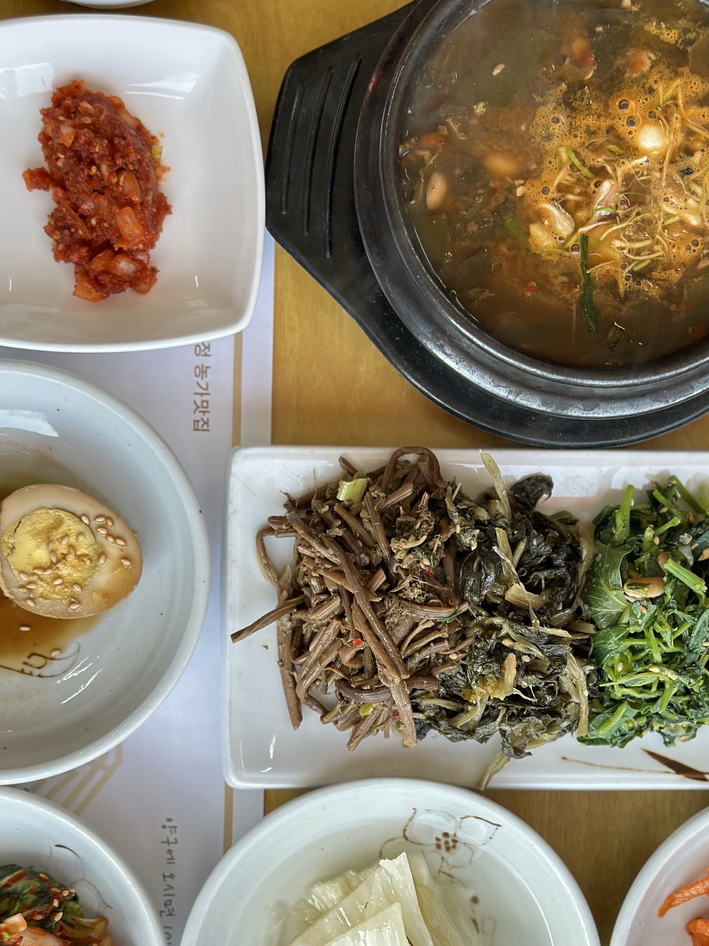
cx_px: 419
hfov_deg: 22.6
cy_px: 596
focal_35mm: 65
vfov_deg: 29.7
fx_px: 1775
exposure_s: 1/305
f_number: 1.78
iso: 80
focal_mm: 6.86
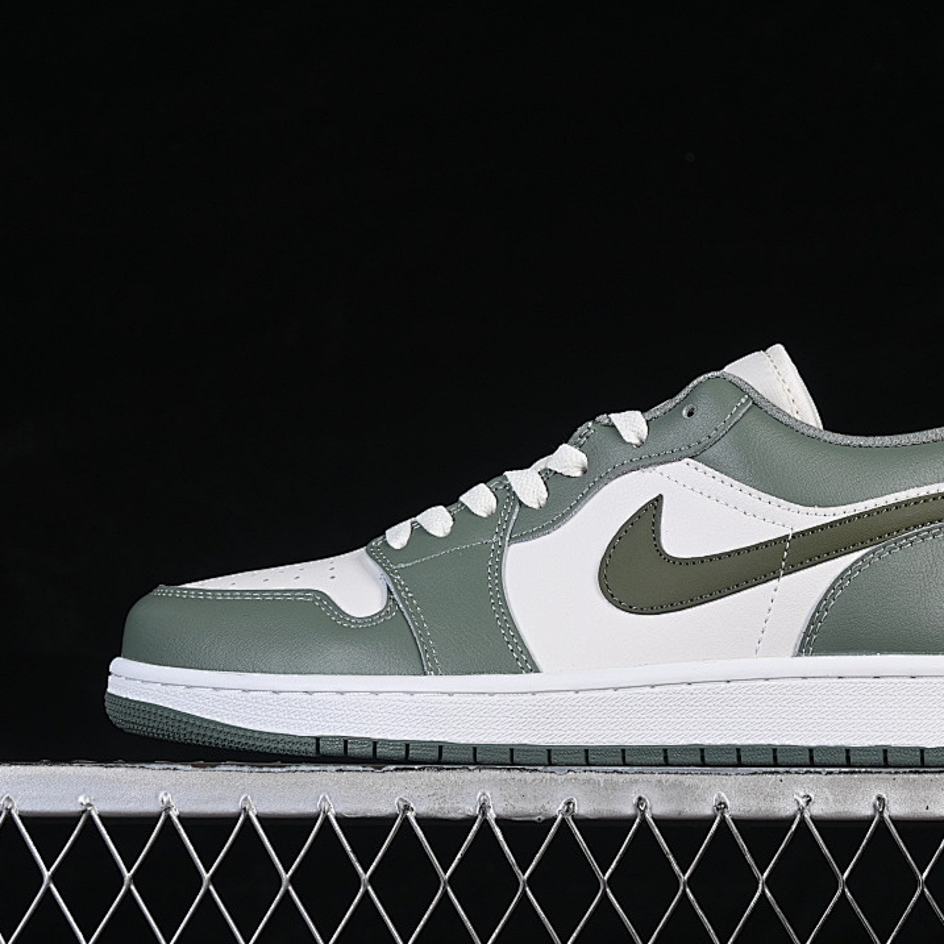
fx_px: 2962
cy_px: 471
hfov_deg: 18.1
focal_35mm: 96
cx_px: 579
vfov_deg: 18.1
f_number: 8
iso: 160
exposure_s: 1/80
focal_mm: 50
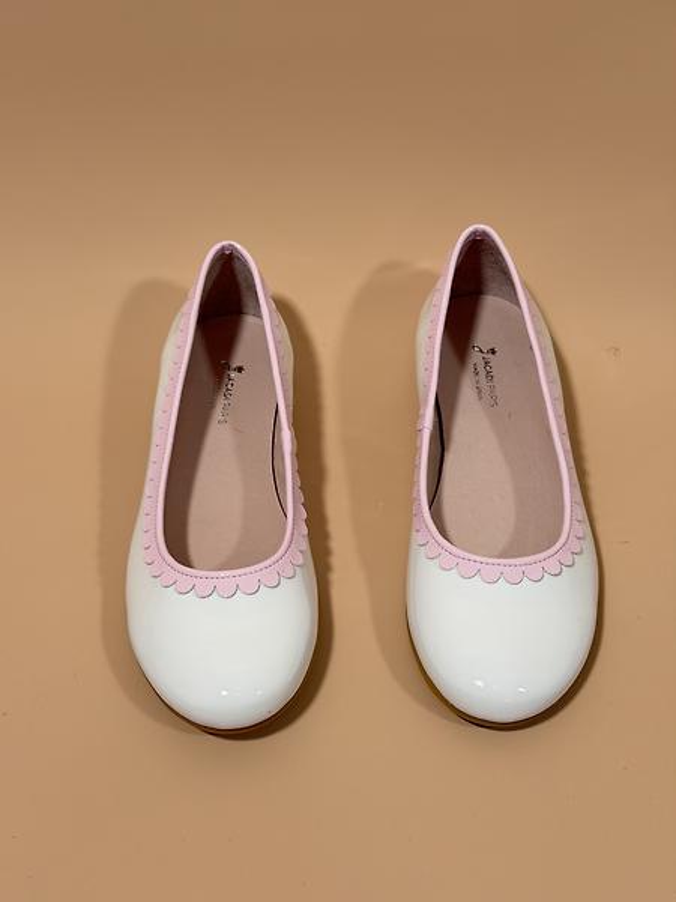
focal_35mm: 48
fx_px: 1250
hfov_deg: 30.3
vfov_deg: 39.7
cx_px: 338
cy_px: 451
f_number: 1.78
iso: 64
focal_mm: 6.76
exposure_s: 1/50
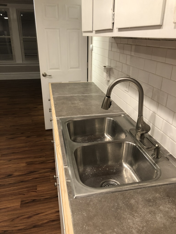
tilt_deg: -21.7
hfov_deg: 49.7
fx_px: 190
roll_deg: +0.1
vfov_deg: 63.4
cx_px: 88
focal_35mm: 28
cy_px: 117
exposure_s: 1/20
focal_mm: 3.99
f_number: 1.8
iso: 40
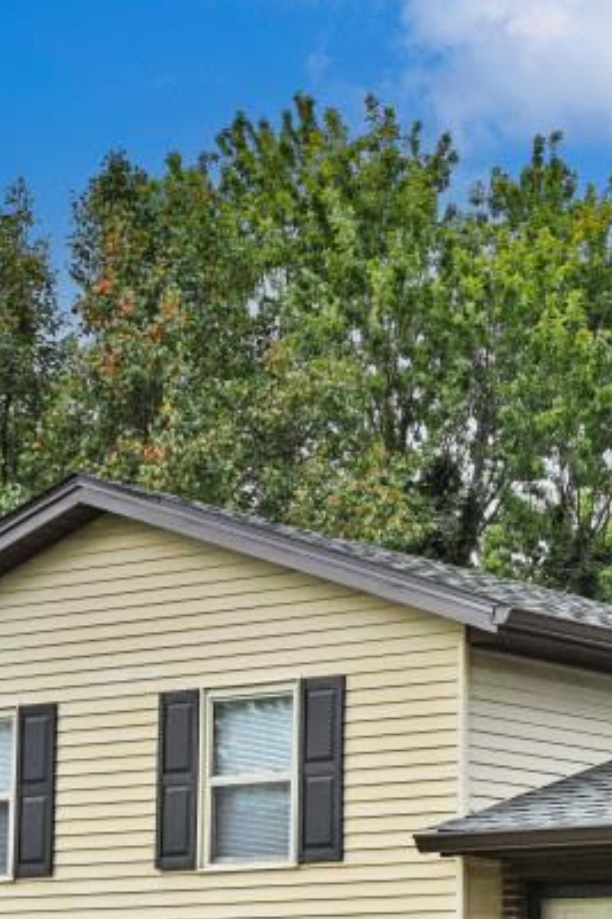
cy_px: 825
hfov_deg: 14.0
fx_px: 2242
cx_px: 1057
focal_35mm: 88
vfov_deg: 22.6
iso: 125
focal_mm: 23.5
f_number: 5.6
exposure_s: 1/250
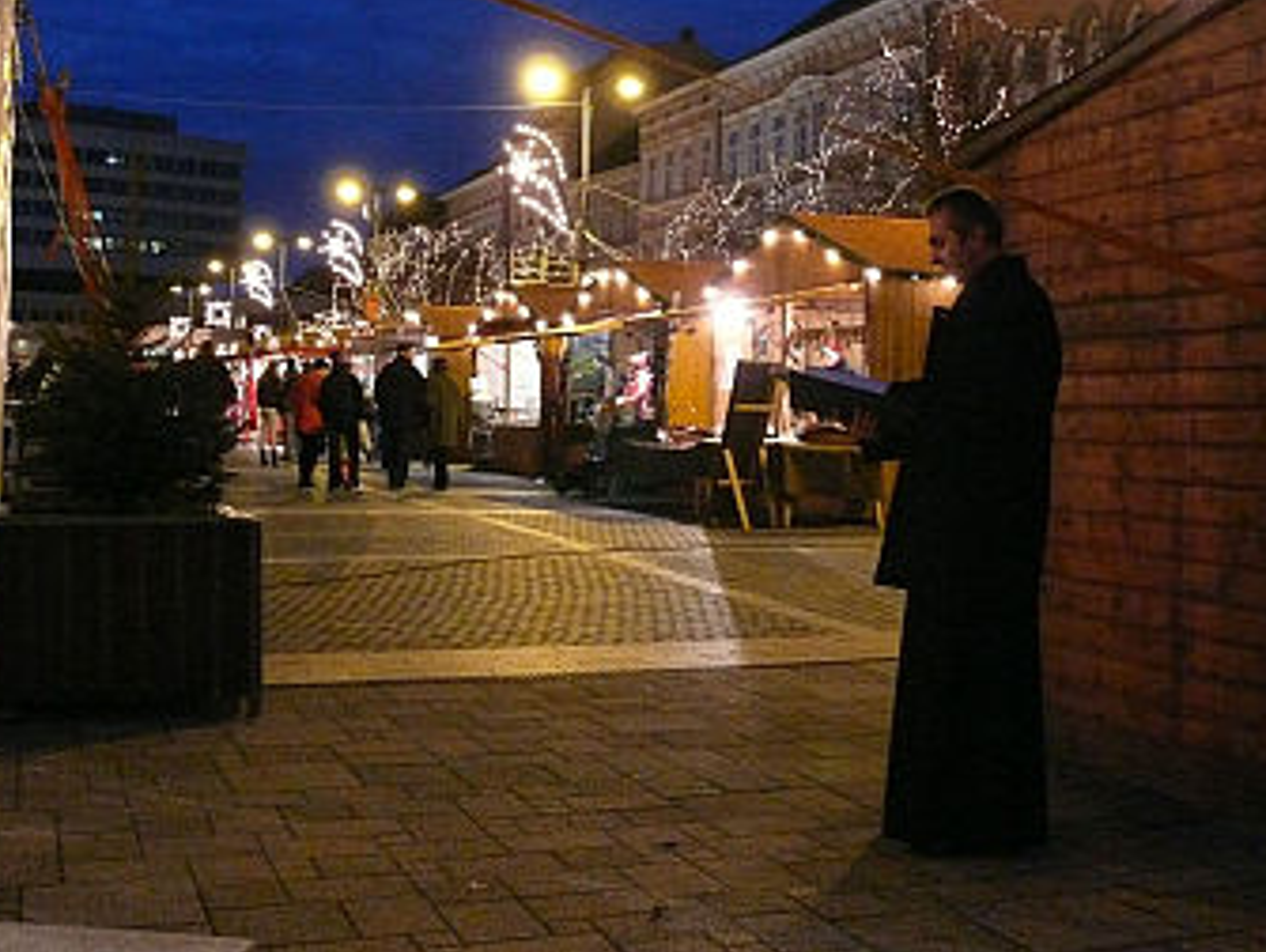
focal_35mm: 47
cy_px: 385
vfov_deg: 30.9
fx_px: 1721
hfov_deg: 40.4
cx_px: 673
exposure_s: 1/15
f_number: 2.8
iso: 800
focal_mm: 7.4
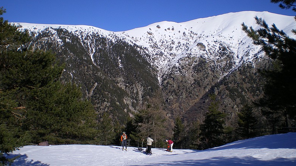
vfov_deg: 28.4
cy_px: 87
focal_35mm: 42
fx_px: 330
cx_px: 146
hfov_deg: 48.4
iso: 64
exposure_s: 1/640
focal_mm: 6.3
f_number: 4.6
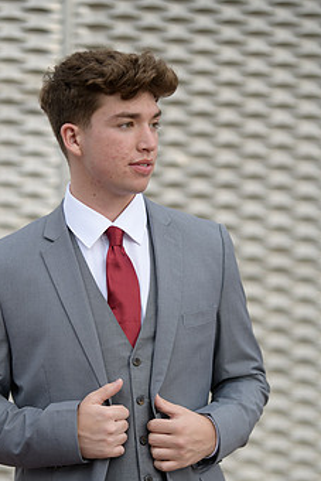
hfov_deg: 10.2
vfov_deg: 15.2
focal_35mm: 135
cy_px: 282
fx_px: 1804
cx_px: 116
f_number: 2.8
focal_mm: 102
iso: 250
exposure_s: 1/1250
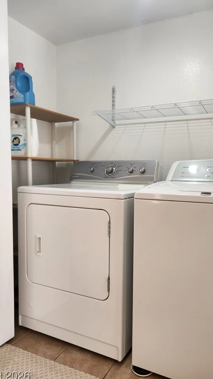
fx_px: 261
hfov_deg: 44.2
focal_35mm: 26
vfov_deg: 71.9
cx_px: 125
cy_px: 190
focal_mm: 5.4
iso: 80
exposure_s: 1/120
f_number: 1.8
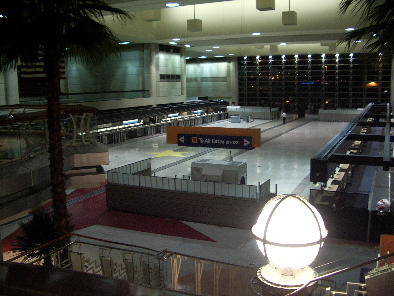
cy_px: 148
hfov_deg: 52.6
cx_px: 197
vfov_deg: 40.7
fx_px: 398
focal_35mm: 35
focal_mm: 5.8
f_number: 2.6
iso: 200
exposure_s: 1/15
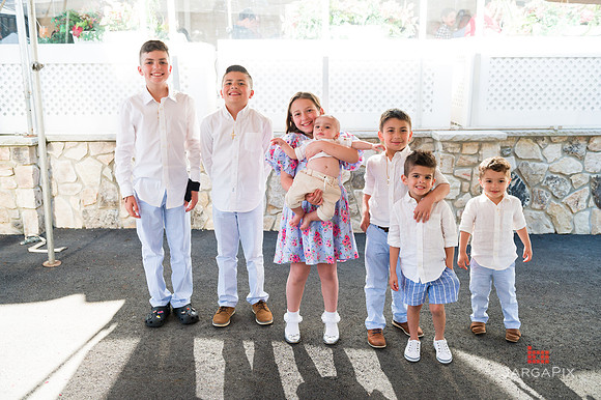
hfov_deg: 55.8
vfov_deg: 38.8
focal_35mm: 34
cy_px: 200
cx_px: 300
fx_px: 567
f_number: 5
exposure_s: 1/250
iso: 320
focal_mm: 34
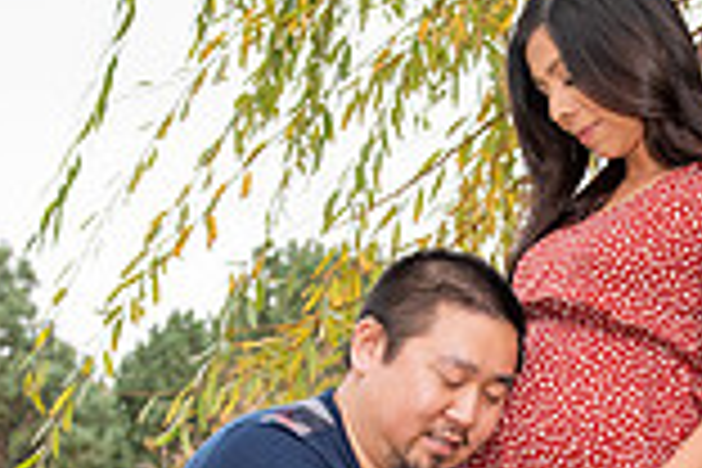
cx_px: 486
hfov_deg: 15.7
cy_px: 511
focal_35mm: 130
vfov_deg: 10.4
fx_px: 2535
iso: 500
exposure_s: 1/125
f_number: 5
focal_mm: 35
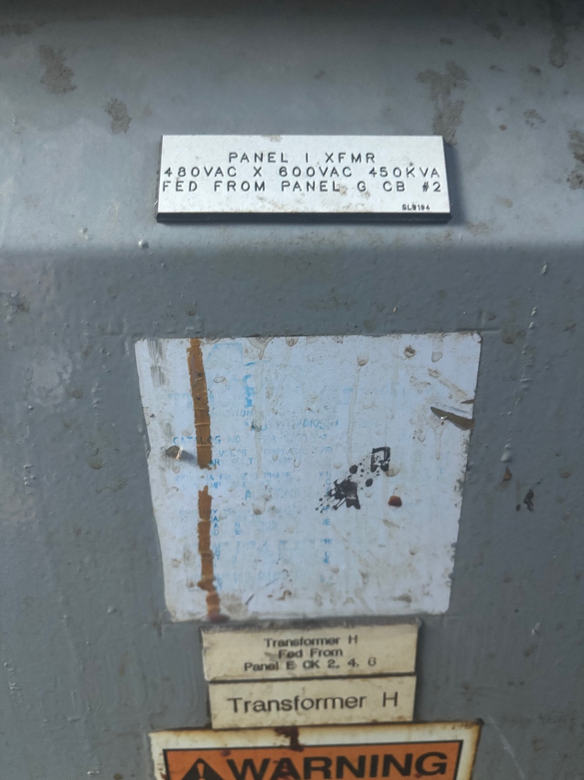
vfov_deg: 67.3
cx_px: 292
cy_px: 390
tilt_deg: -24.3
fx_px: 585
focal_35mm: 26
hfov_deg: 53.0
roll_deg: -0.3
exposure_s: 1/50
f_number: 1.6
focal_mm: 5.96
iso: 500
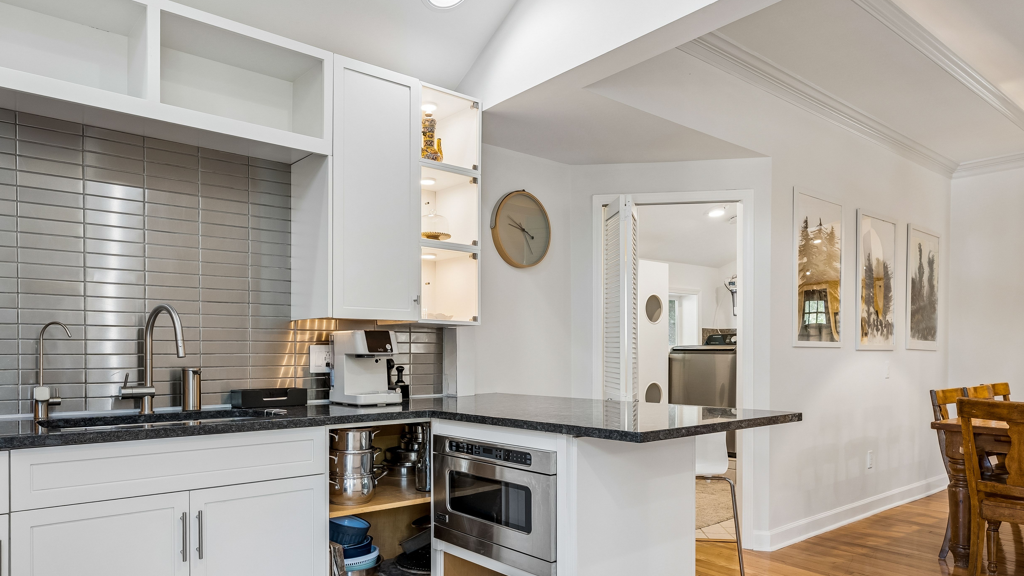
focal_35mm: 24
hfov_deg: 75.9
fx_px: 652
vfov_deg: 47.2
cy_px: 366
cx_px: 444
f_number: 6.3
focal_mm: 16
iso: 250
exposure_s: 1/10
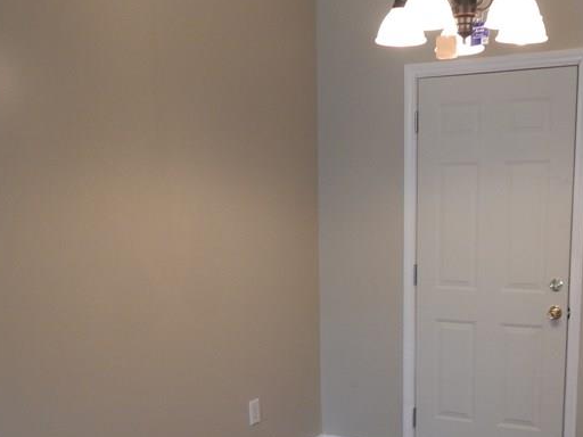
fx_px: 775
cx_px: 368
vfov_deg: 30.8
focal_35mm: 46
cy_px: 340
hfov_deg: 40.9
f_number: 3
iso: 140
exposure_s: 1/30
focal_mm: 4
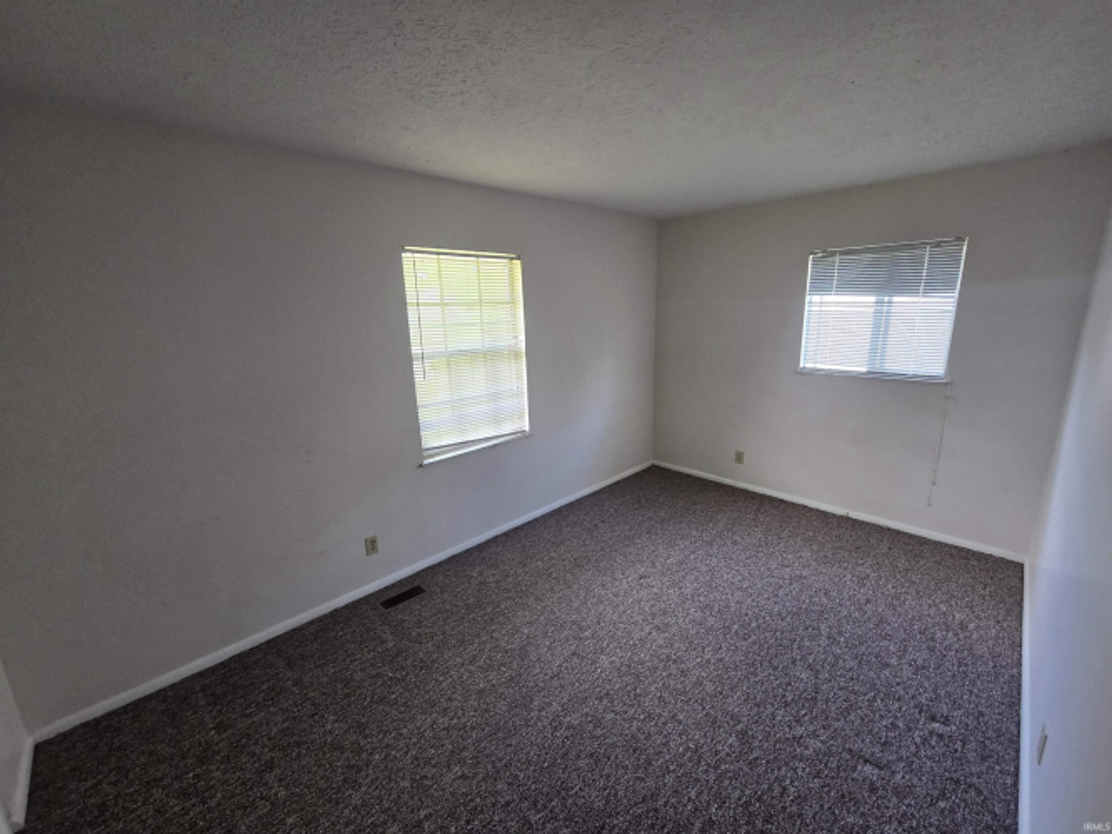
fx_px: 418
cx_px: 556
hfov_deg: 106.2
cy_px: 417
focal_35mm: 13
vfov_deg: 89.9
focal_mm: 2.2
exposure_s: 1/60.2
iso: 160
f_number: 2.2
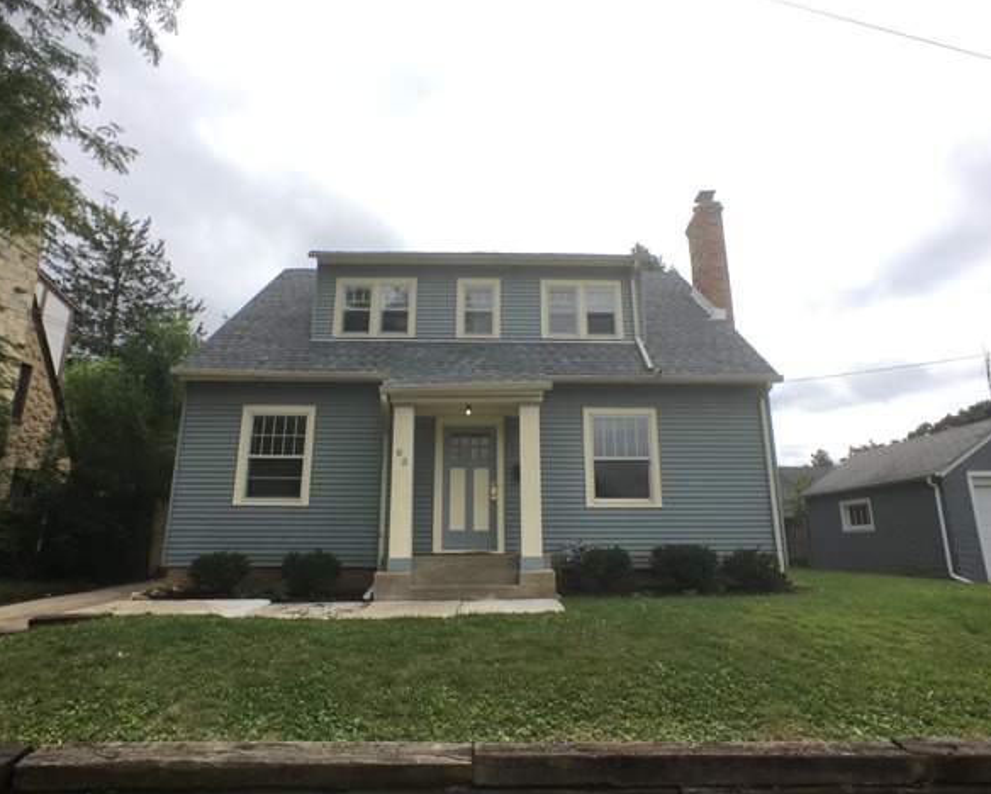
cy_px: 389
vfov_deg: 47.2
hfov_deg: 57.1
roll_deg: -0.5
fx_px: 910
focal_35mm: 31
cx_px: 472
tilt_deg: +14.9
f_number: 2.2
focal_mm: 4.15
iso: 25
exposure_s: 1/1202
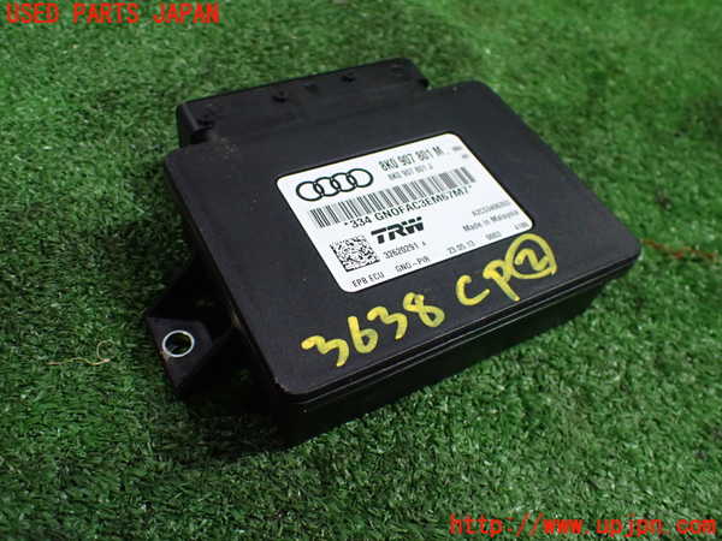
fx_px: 626
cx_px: 361
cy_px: 270
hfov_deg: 60.0
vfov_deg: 46.8
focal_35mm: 30
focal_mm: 5.4
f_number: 2.3
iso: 800
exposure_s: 1/125
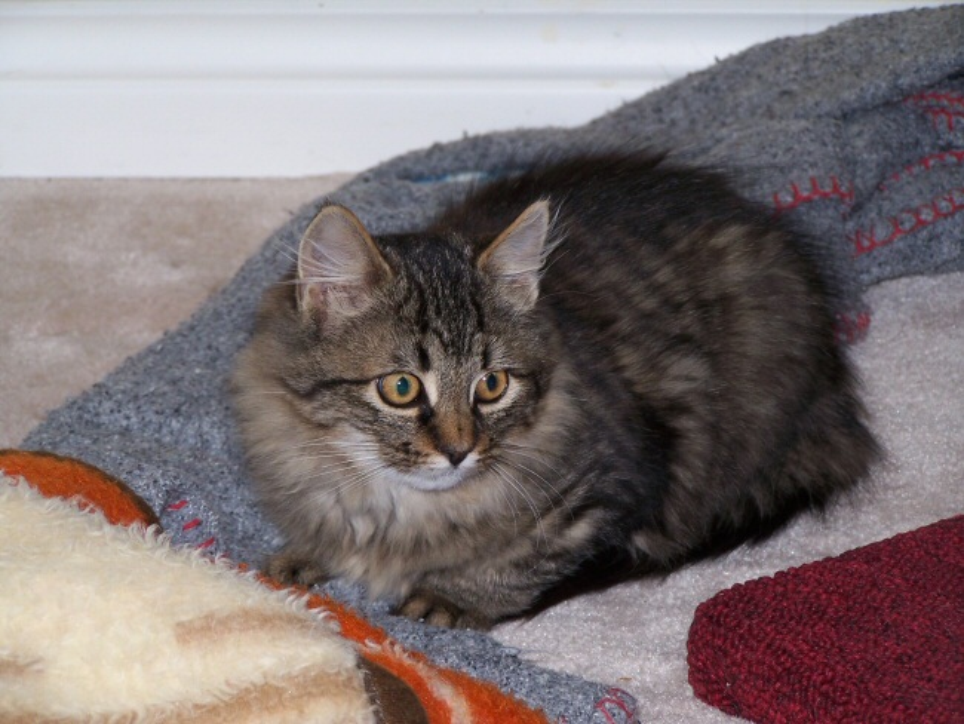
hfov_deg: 14.2
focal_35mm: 139
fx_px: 3872
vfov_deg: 10.7
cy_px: 362
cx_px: 482
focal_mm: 23.1
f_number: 3.2
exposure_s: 1/125
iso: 80
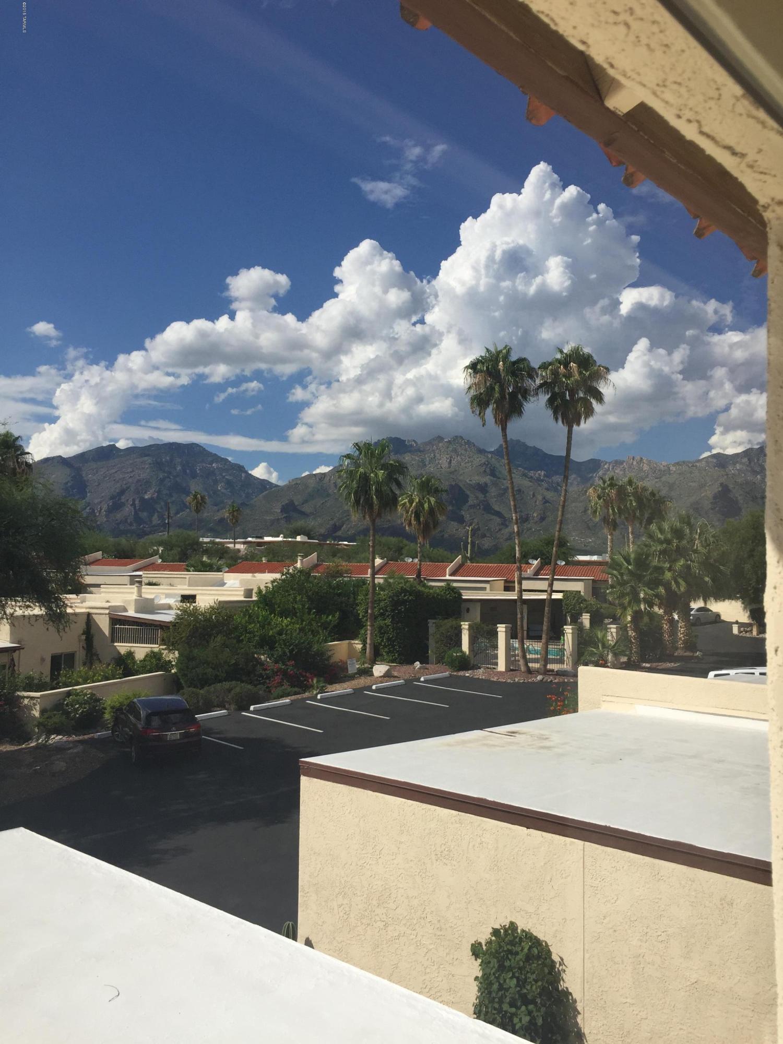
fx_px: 875
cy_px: 522
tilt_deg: +0.4
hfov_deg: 48.2
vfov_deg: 61.7
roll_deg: -1.5
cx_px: 392
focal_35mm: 29
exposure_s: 1/3968
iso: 32
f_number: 2.2
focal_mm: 4.15
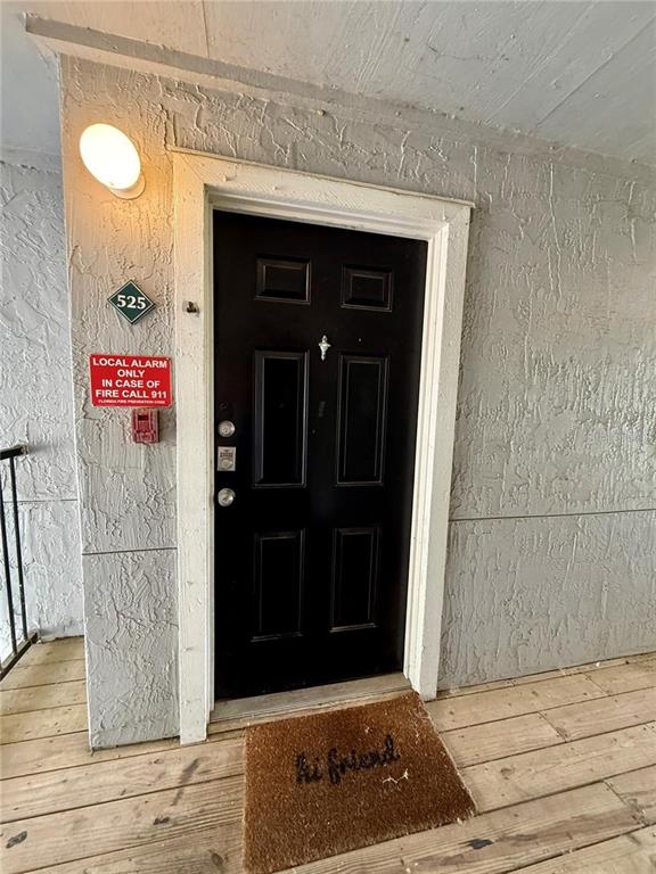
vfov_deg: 102.1
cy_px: 437
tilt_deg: -5.6
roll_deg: -1.8
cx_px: 328
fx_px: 354
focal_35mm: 14
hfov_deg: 85.7
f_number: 2.2
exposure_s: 1/60
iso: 320
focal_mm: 2.22
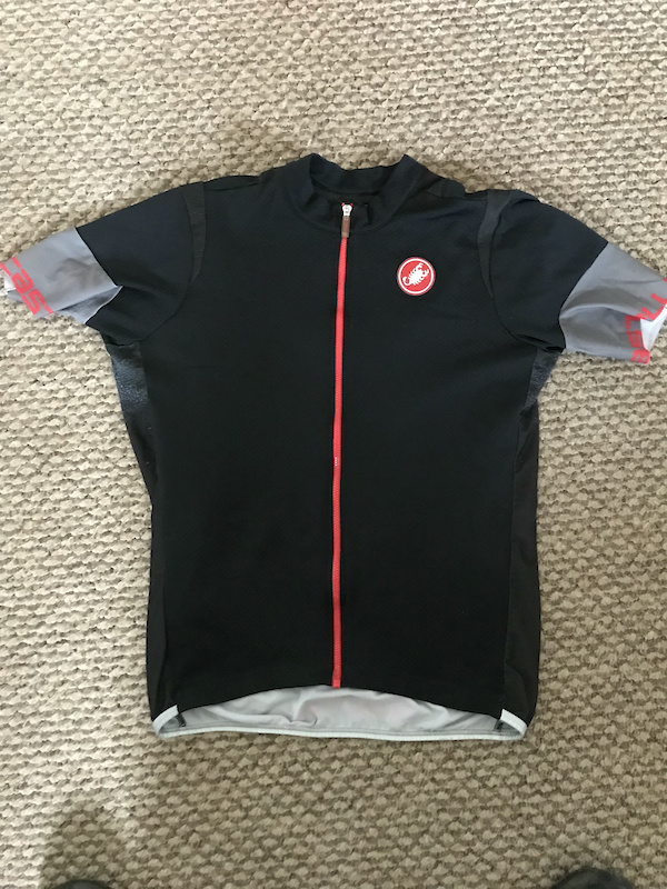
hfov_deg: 49.7
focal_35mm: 28
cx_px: 334
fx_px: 719
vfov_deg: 63.4
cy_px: 444
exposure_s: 1/4
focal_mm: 3.99
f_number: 1.8
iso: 125
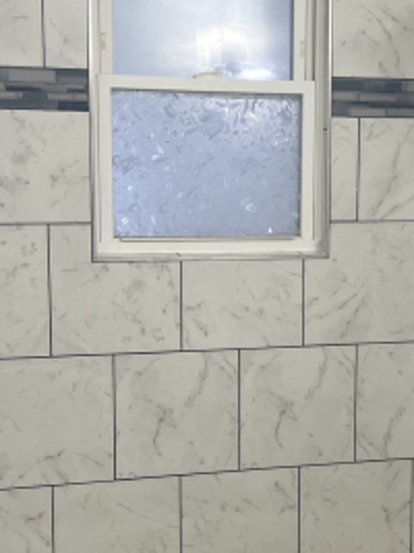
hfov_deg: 22.5
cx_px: 255
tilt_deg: -10.2
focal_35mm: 65
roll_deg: -1.5
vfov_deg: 29.8
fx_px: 1037
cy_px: 322
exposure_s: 1/120
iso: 80
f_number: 1.6
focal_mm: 5.1
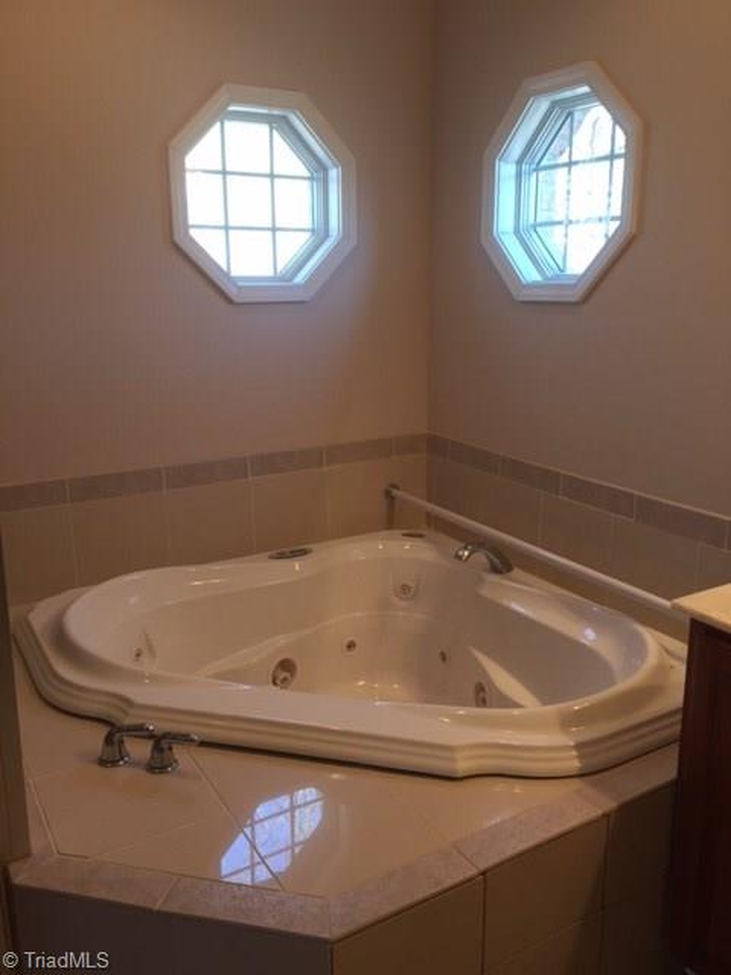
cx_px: 366
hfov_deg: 48.2
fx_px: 817
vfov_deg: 61.7
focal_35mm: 29
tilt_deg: -12.8
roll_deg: +0.4
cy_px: 488
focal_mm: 4.15
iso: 40
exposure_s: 1/40
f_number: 2.2
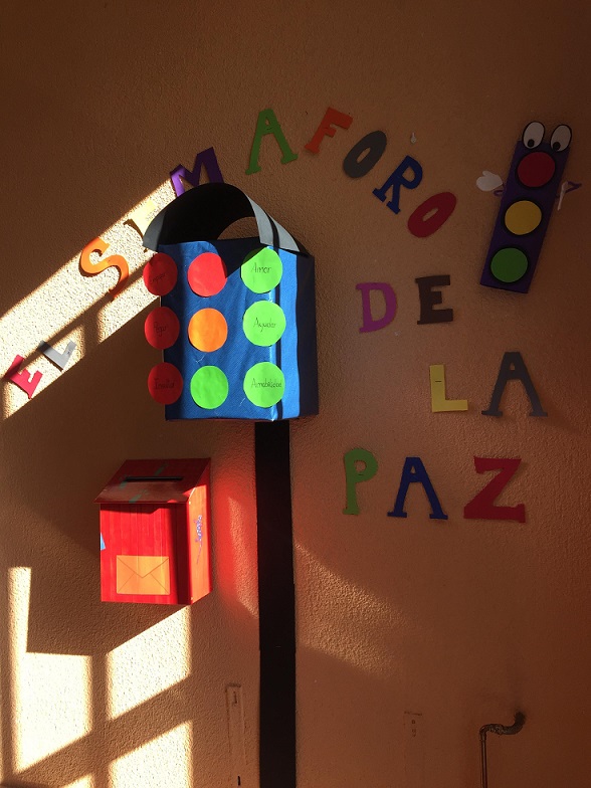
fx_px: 660
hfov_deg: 48.2
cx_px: 296
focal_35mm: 29
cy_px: 394
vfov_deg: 61.7
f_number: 2.2
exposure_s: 1/444
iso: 32
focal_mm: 4.15
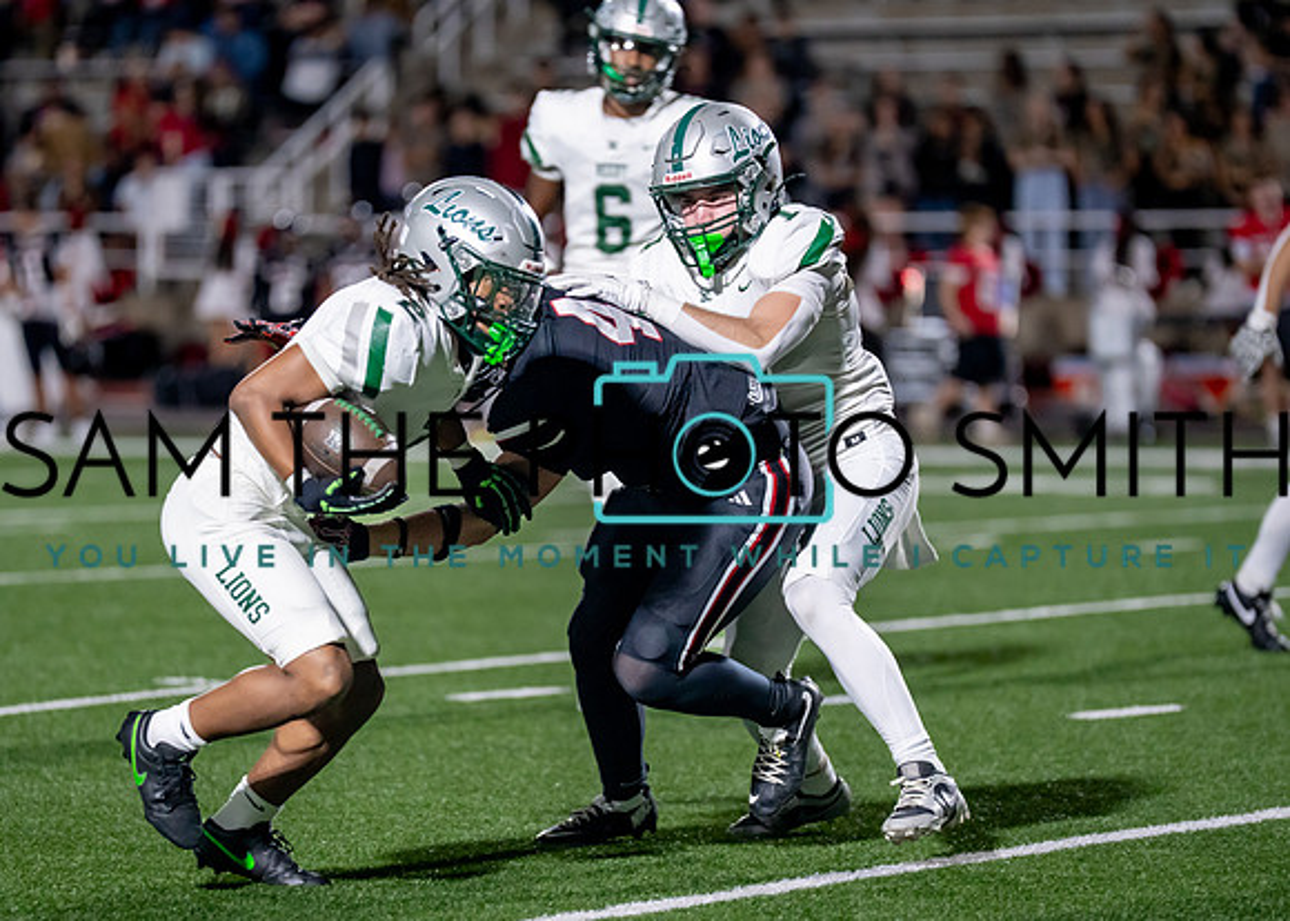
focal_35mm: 248
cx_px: 576
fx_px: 9093
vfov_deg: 5.8
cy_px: 543
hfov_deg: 8.1
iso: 3200
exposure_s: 1/1250
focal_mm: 200
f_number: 2.8
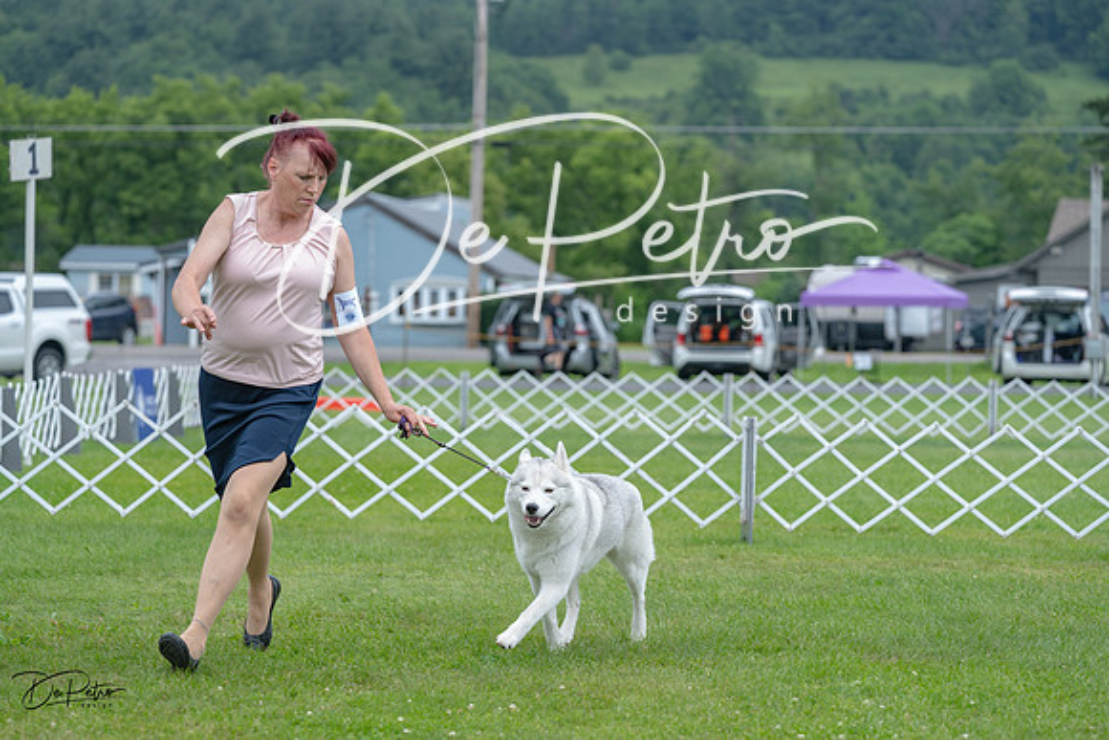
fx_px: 3759
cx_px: 554
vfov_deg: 11.2
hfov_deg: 16.8
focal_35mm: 122
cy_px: 370
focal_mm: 122
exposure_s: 1/1000
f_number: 4.5
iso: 400
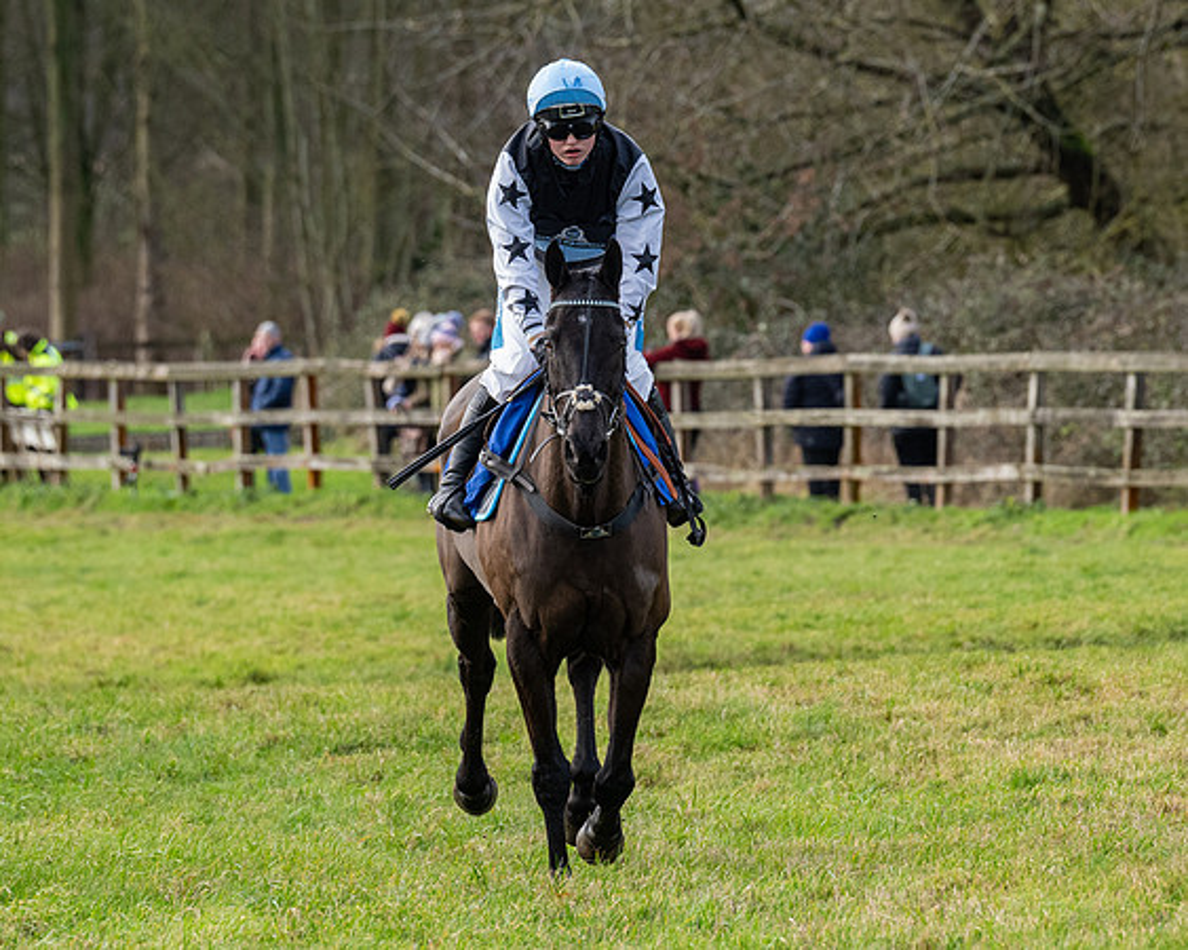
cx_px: 726
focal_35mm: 402
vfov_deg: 3.9
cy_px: 344
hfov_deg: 4.8
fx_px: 14117
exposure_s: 1/800
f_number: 5
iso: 800
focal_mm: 185
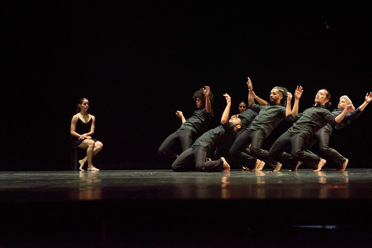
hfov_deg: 21.7
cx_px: 214
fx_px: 972
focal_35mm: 94
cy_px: 82
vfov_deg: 14.5
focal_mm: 70
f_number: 3.5
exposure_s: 1/250
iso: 1250
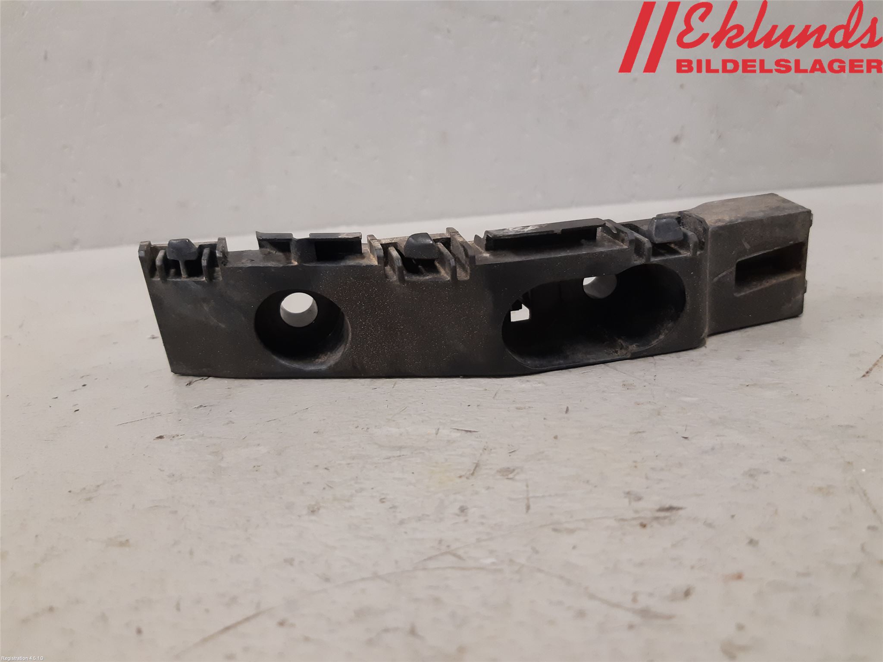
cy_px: 331
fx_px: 663
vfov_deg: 53.1
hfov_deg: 67.3
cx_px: 442
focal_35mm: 26
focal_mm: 3.93
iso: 200
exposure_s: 1/50
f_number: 1.7
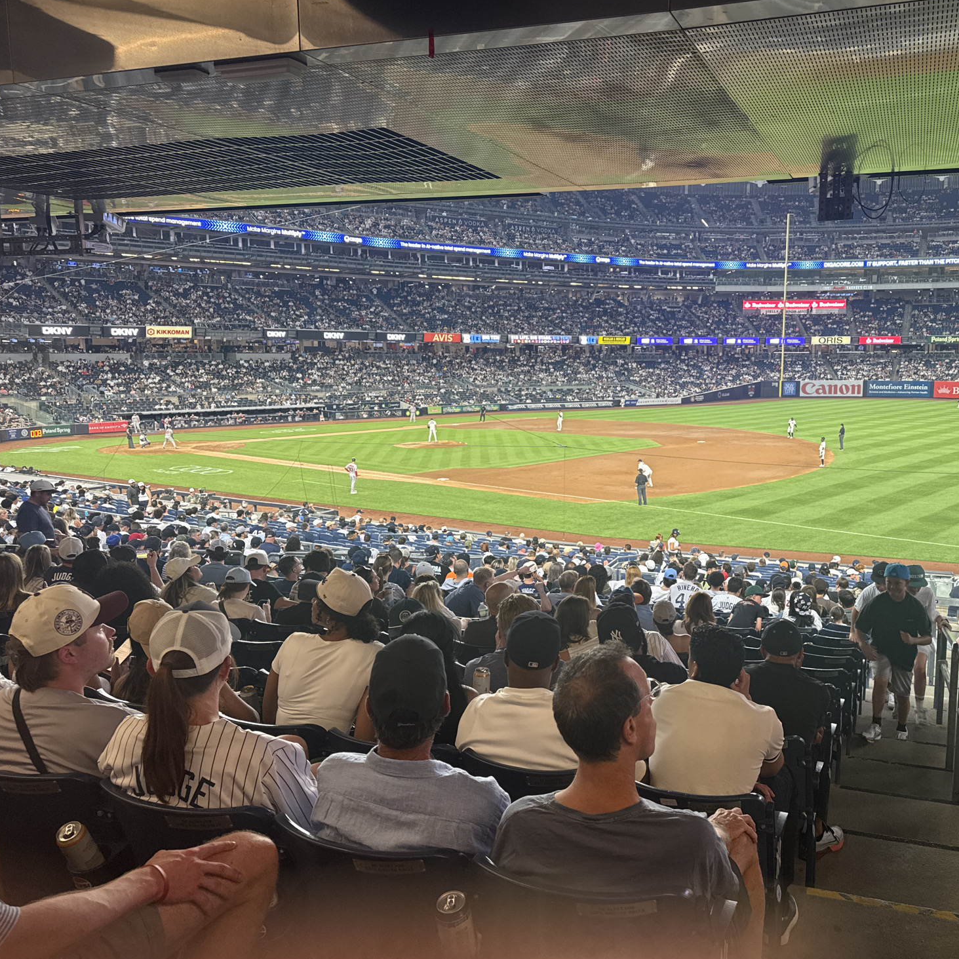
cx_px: 609
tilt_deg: -7.7
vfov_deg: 55.6
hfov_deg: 54.9
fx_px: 909
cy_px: 474
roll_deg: -0.6
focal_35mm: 29
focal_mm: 6.76
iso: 100
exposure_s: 1/120
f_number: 1.78
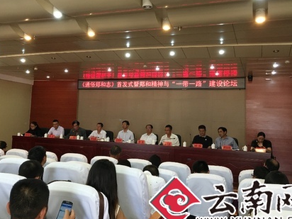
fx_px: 321
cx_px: 129
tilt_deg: +6.6
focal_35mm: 38
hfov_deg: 48.9
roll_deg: -2.5
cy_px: 91
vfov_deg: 37.6
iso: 125
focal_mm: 4.15
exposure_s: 1/33
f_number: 2.2
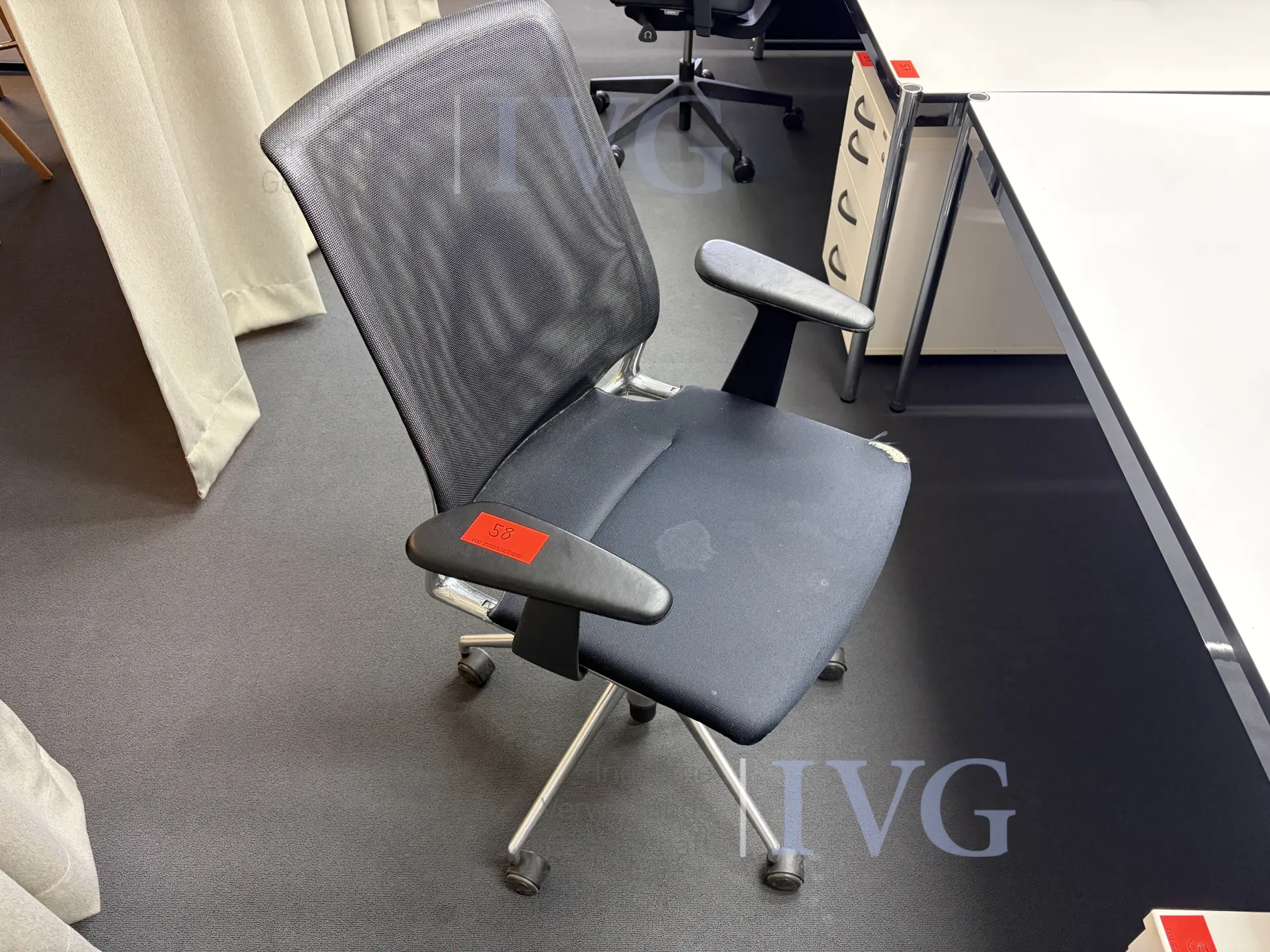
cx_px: 635
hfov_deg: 67.3
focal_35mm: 26
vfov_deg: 53.1
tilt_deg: -44.7
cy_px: 476
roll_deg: -0.4
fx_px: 954
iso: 200
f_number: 1.6
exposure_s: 1/50
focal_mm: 5.96
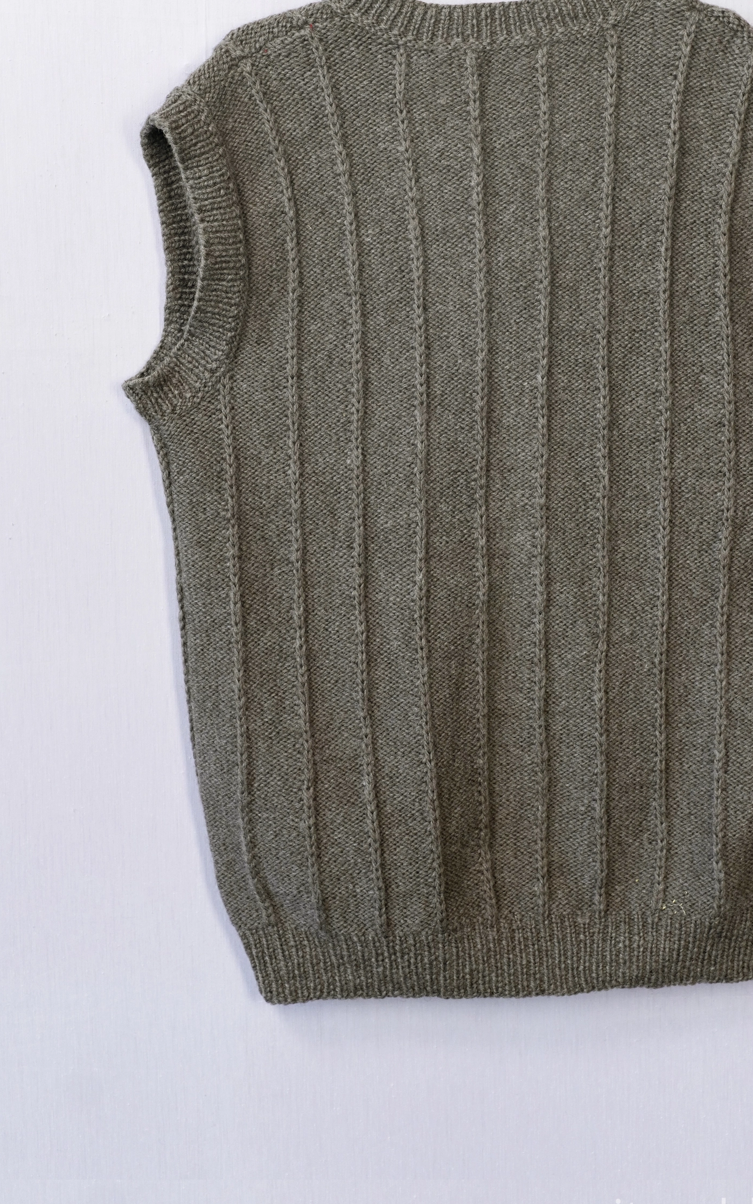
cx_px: 493
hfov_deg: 20.6
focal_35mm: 63
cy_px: 516
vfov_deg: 32.4
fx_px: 2068
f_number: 6.3
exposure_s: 1/50
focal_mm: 32
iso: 320
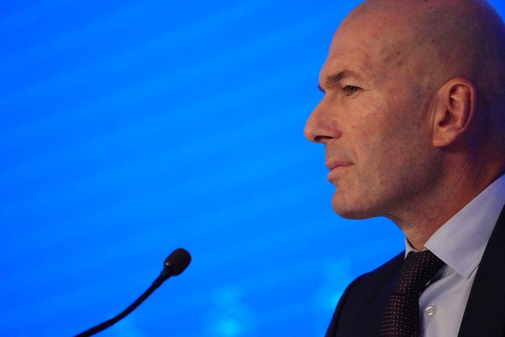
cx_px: 252
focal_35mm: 400
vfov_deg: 3.4
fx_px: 5609
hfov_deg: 5.2
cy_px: 168
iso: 4000
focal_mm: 400
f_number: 5.6
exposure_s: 1/320
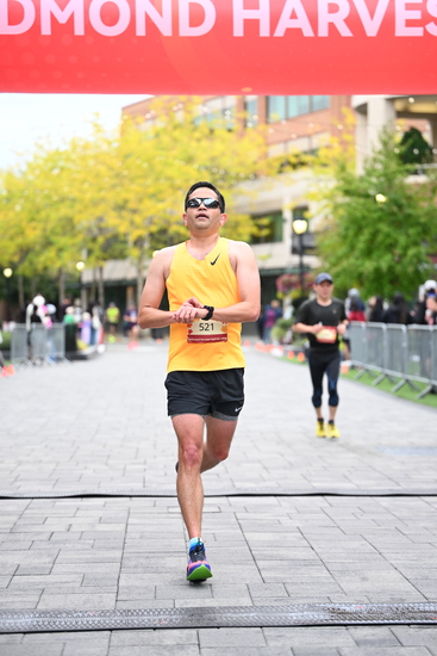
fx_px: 1528
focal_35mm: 84
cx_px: 218
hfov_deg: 16.3
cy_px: 328
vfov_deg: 24.2
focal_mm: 84
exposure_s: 1/1600
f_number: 2.8
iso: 1250
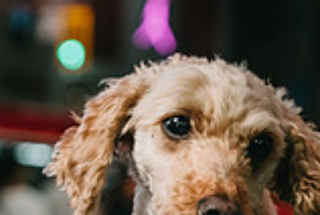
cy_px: 301
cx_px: -16
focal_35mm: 178
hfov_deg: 11.4
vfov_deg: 7.6
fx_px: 1585
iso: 1600
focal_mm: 54.6
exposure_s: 1/60
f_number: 4
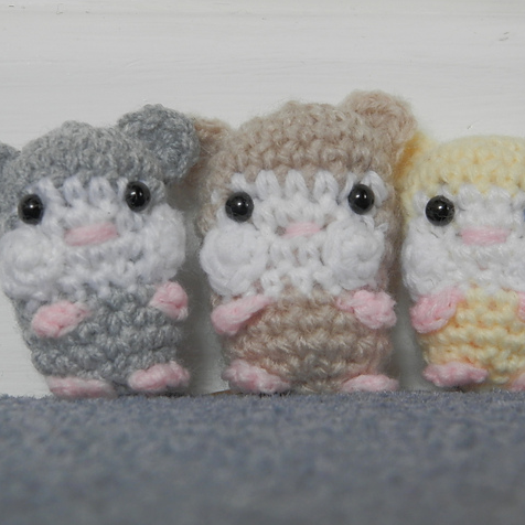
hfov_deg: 13.8
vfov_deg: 13.8
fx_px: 2162
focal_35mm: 126
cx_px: 281
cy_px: 261
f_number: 4.5
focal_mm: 19
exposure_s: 1/40
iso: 200
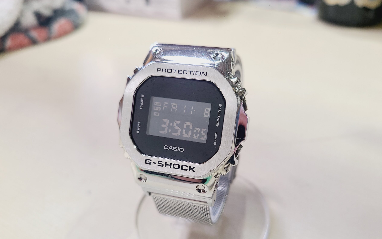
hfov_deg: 66.5
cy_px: 142
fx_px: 292
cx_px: 193
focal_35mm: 28
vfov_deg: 44.3
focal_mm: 5.4
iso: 125
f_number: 1.8
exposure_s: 1/50
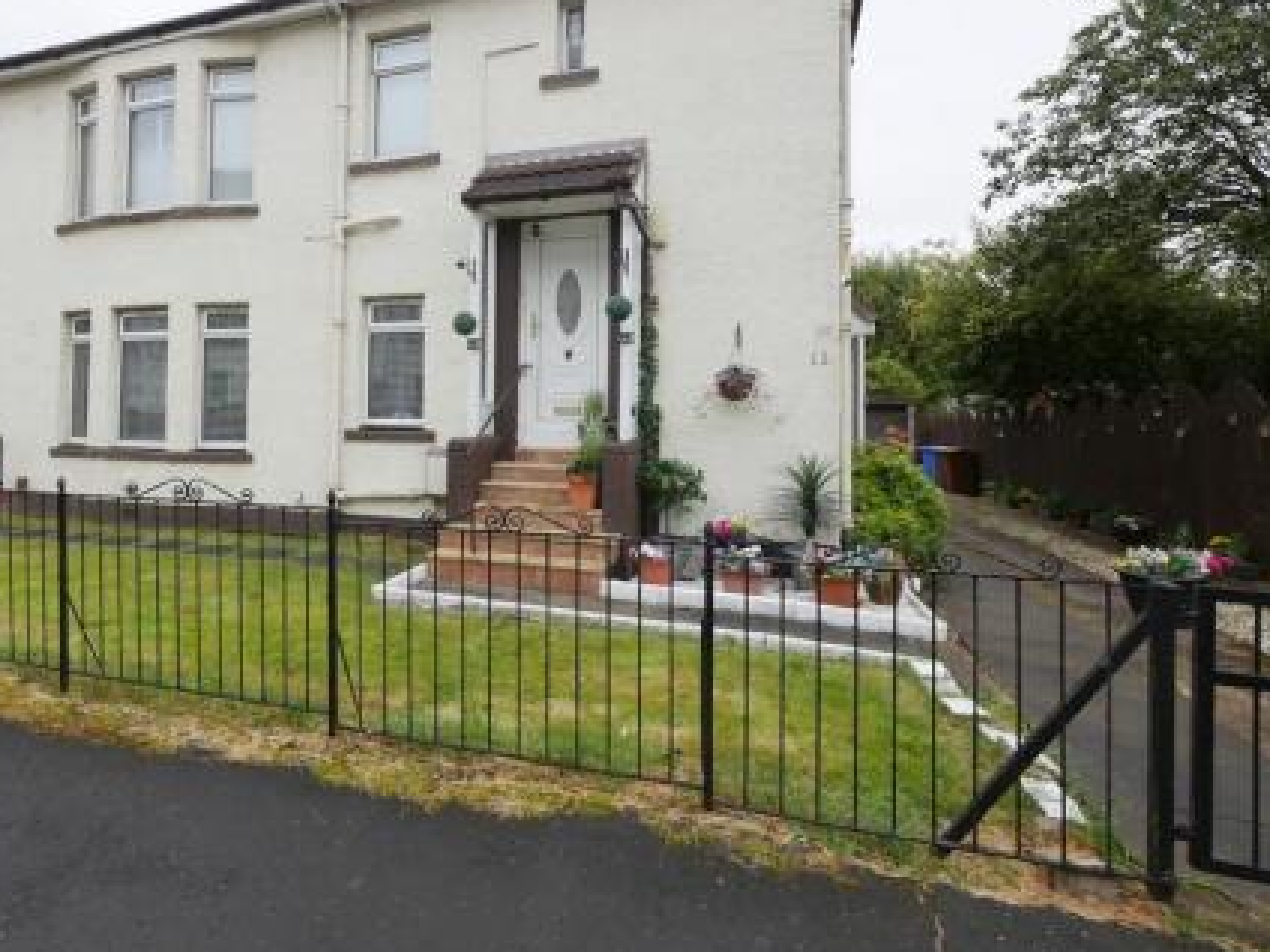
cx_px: 454
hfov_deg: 74.7
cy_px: 397
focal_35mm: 22
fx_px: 807
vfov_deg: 60.7
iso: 200
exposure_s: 1/160
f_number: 5
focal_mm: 8
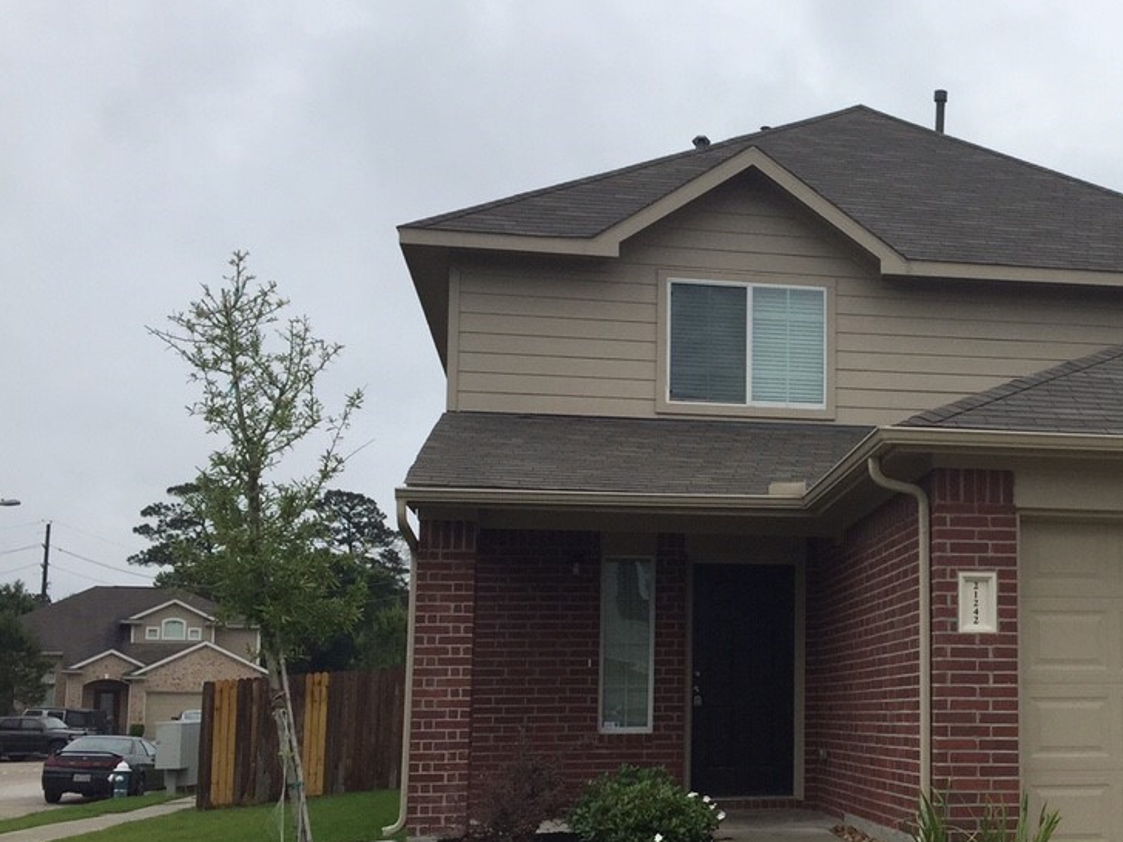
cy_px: 540
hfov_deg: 35.5
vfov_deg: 28.4
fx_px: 1655
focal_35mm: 51
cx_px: 986
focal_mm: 4.15
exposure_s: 1/1364
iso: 32
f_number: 2.2
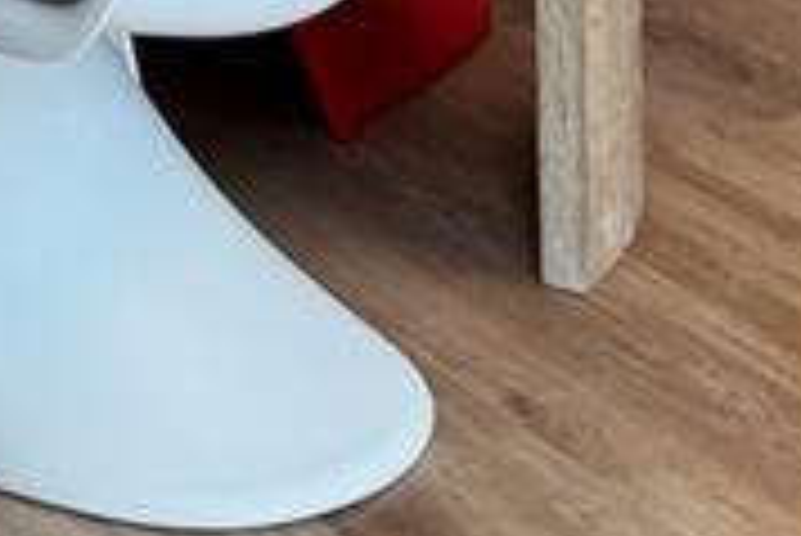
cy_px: -1049
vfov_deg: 7.3
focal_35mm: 168
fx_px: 3741
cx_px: -22
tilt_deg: -6.5
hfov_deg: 12.1
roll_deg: +2.3
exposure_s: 1/120
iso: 100
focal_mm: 6.76
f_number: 1.78
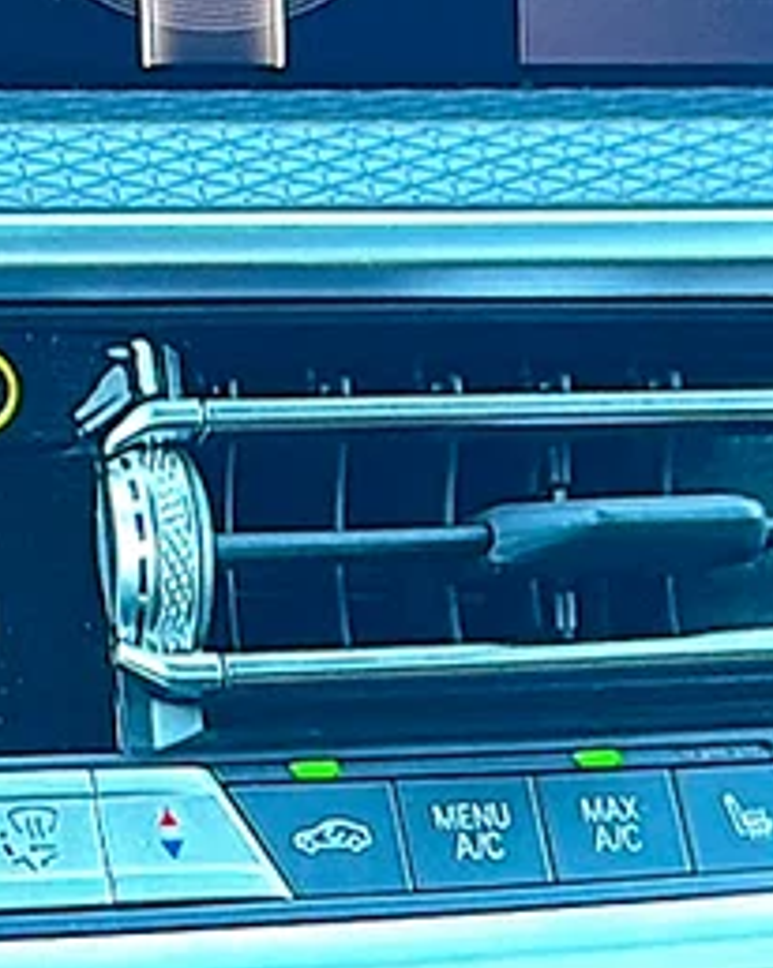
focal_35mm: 130
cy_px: 947
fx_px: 3722
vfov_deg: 14.6
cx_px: -165
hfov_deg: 11.6
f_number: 1.78
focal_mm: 6.86
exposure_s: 1/79
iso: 80
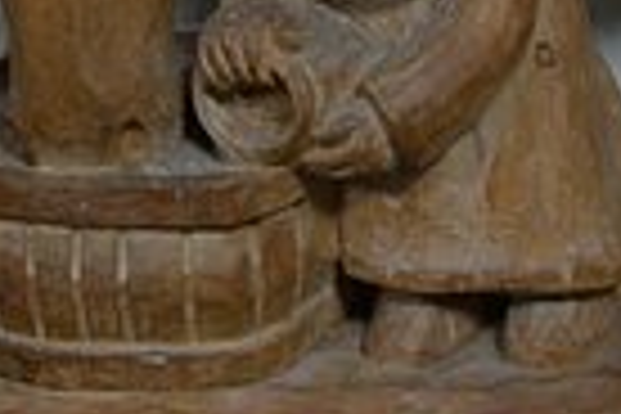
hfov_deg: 13.9
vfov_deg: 9.1
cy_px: -182
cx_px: 387
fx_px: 2553
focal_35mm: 148
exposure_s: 1/40
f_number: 4
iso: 900
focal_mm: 40
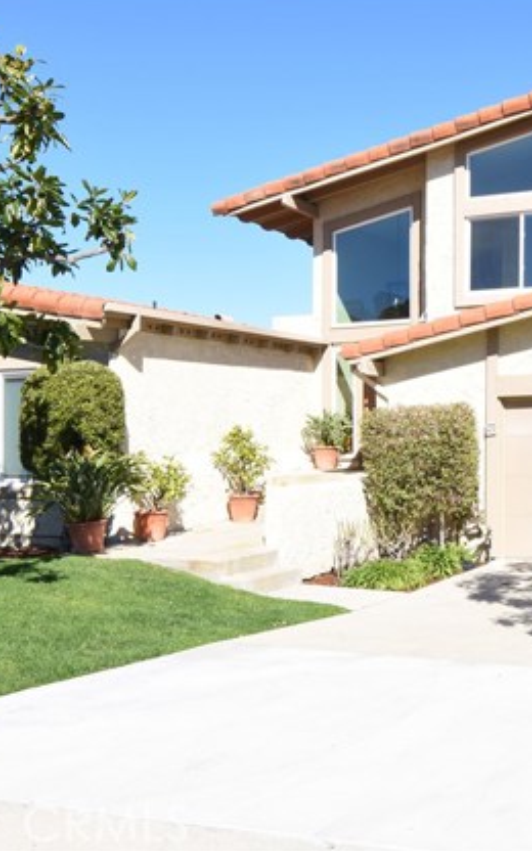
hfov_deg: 27.1
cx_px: 397
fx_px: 1090
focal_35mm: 47
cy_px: 416
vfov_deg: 42.6
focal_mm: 20
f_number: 14
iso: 320
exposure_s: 1/200
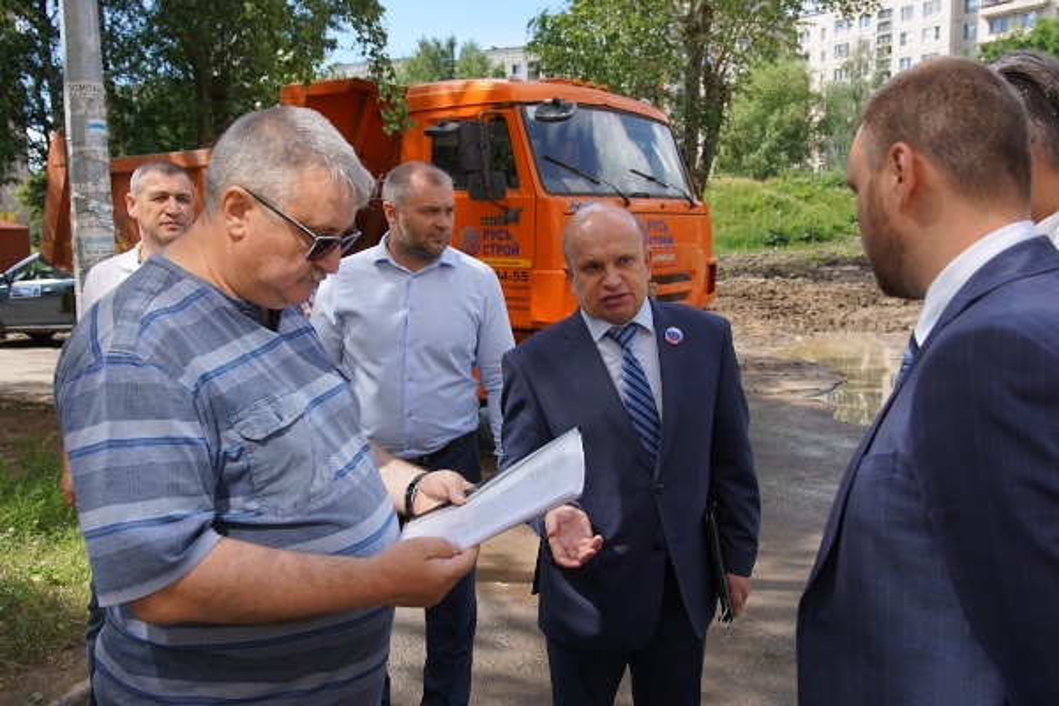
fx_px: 882
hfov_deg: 61.9
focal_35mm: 30
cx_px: 530
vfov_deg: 43.6
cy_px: 353
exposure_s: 1/320
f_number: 4.5
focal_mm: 20
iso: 100
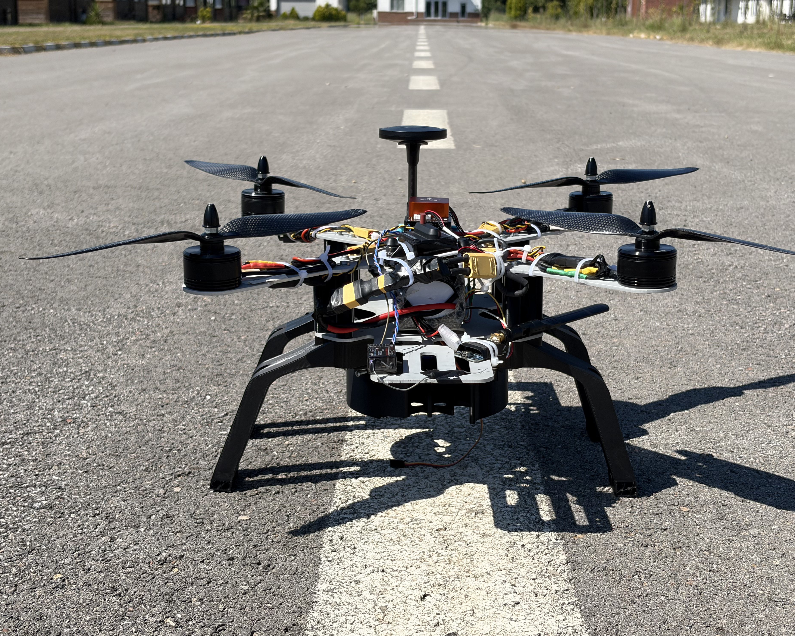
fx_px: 1294
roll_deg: +0.4
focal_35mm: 55
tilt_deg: -12.1
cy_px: 323
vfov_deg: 27.6
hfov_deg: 34.1
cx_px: 398
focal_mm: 5.96
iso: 50
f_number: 1.6
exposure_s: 1/4630
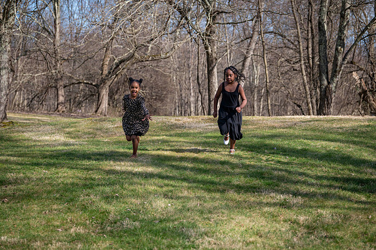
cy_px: 125
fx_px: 814
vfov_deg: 17.5
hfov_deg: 26.0
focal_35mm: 78
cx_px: 188
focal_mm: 78
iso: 250
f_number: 4
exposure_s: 1/1600
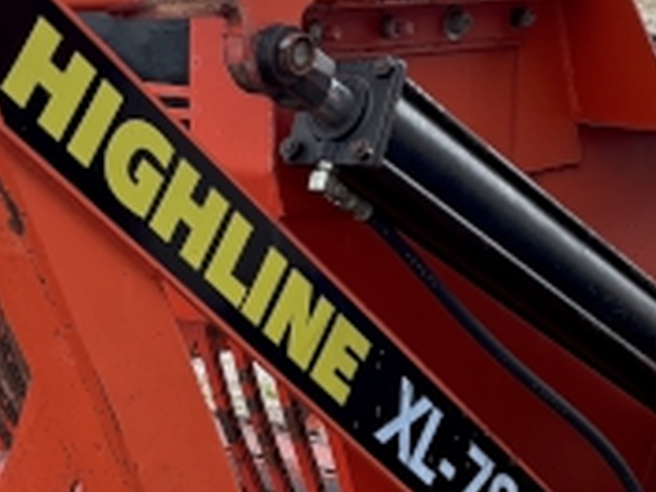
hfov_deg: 16.7
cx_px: 250
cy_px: 458
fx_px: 2236
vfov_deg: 12.4
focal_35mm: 118
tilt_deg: -14.3
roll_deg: +1.4
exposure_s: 1/231
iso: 50
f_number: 1.6
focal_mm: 5.96
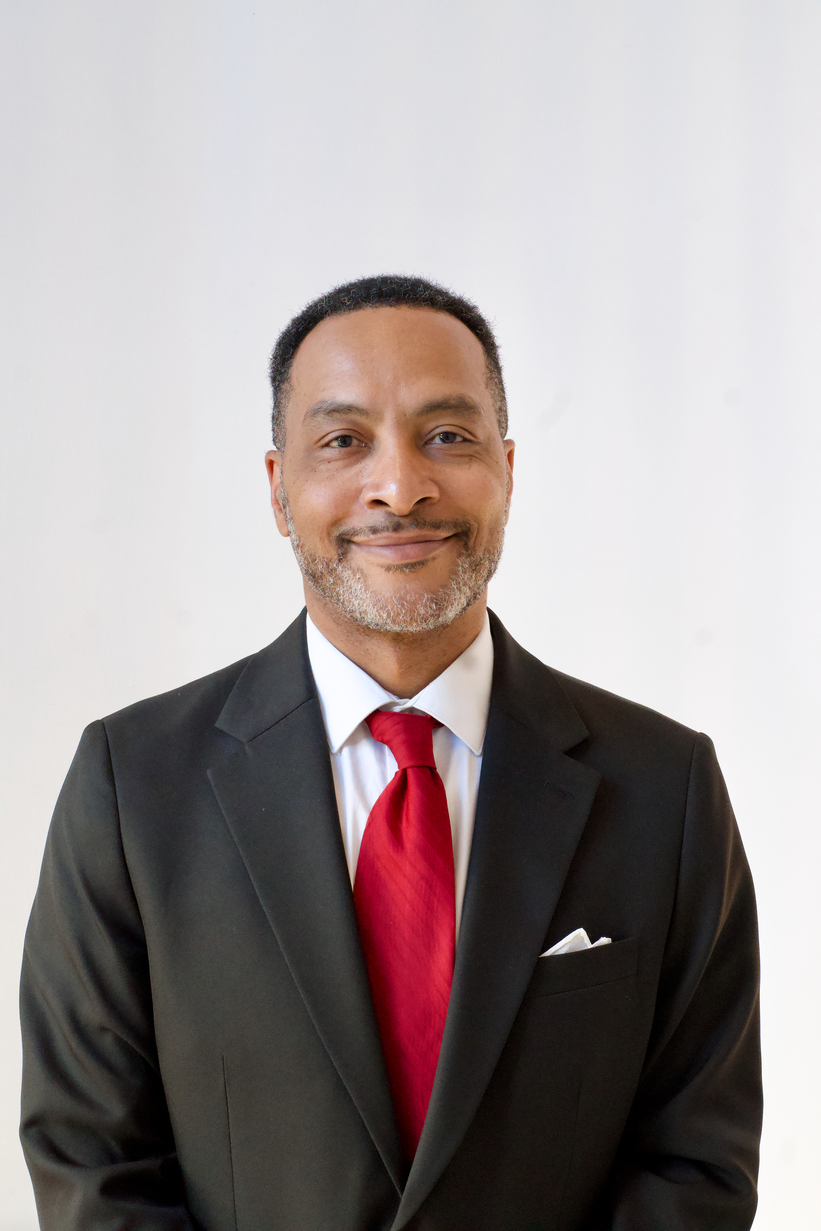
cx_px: 410
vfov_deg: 27.0
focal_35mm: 75
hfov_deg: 18.2
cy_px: 616
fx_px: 2565
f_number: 9
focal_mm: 50
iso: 3200
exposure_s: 1/100
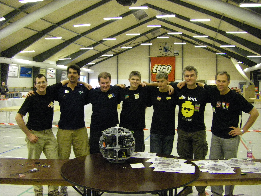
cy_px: 98
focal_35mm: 38
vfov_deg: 37.7
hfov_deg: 49.0
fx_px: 287
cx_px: 130
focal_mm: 6.3
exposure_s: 1/30
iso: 800
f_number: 3.5
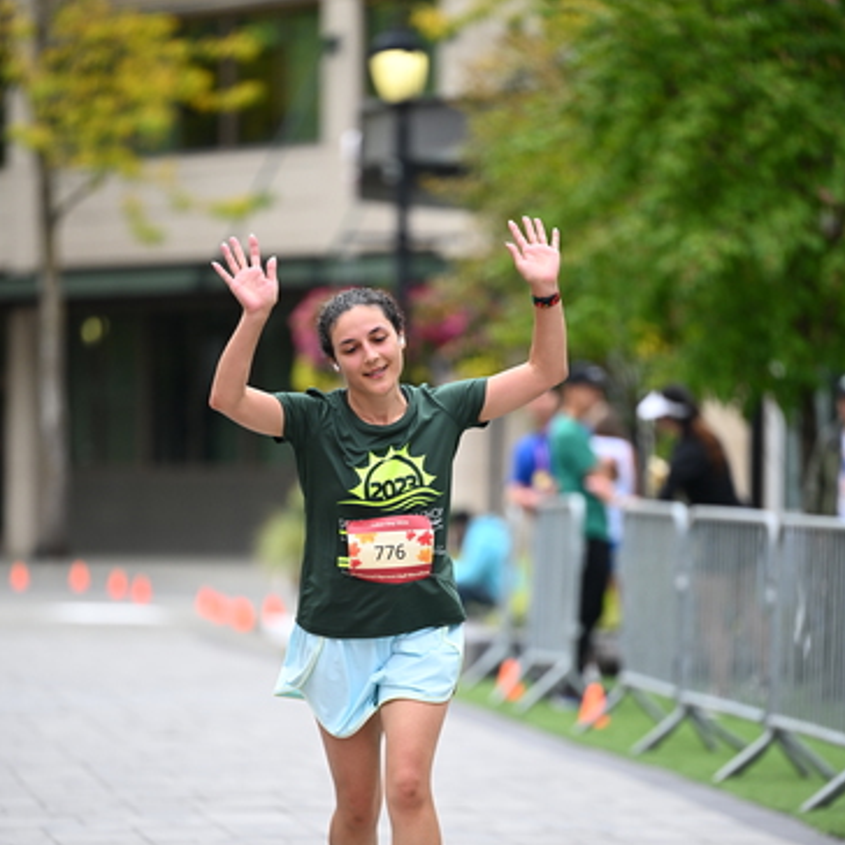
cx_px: 424
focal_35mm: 244
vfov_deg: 7.2
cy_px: 532
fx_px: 6739
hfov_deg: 7.2
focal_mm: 190
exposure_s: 1/2000
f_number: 2.8
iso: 640
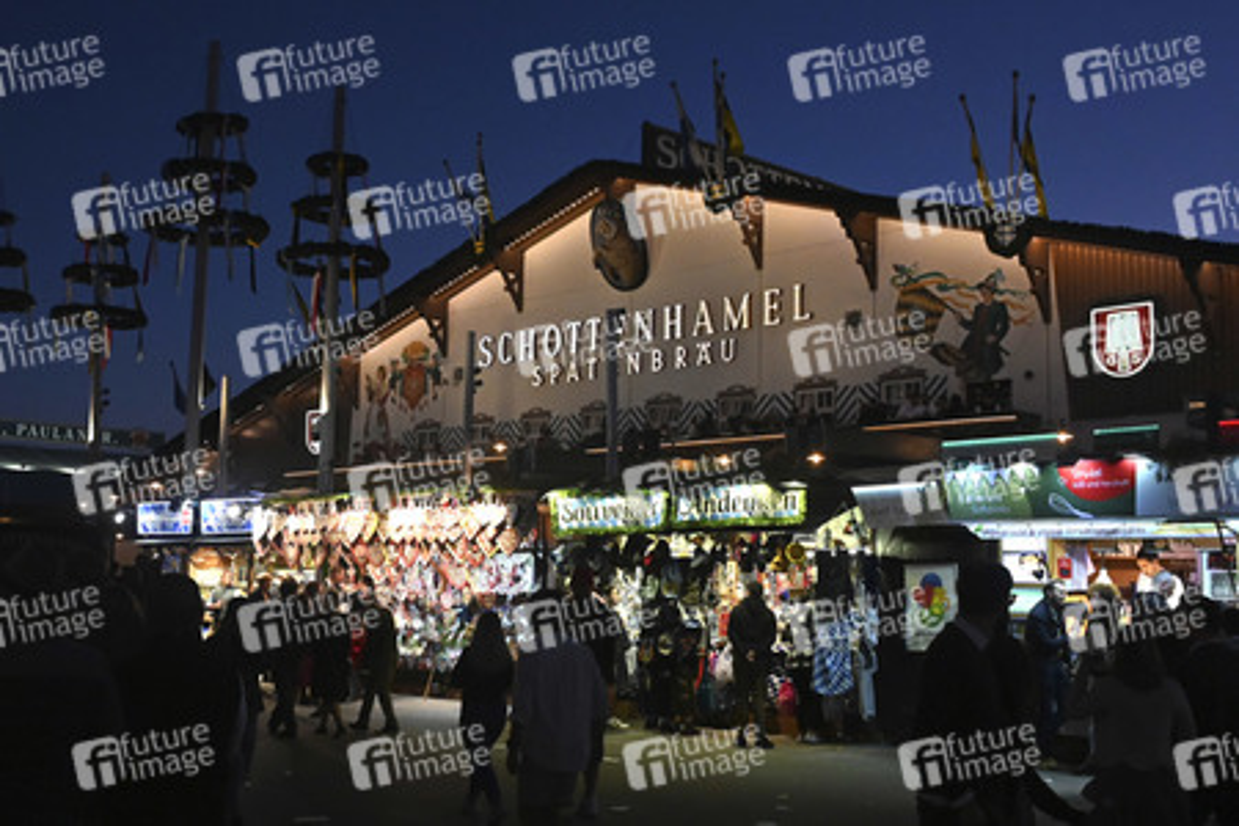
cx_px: 620
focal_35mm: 42
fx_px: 1445
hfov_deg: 46.4
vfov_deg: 31.9
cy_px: 413
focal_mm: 28
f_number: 9
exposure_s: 1/320
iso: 5000
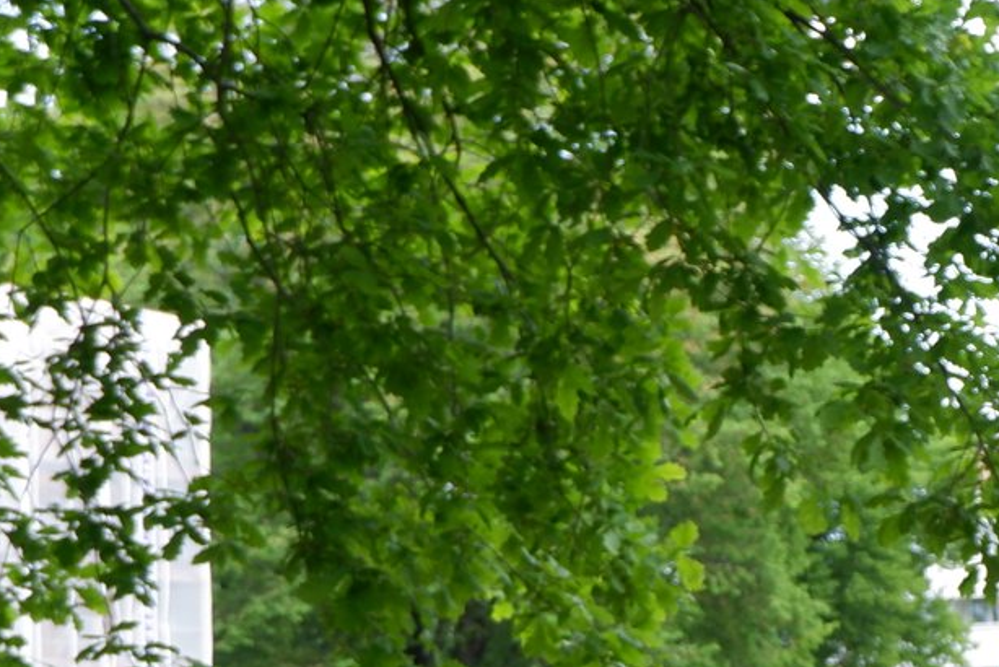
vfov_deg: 10.4
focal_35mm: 127
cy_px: 1022
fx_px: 3526
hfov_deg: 15.3
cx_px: 1341
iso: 200
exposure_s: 1/125
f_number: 5.6
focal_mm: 26.4
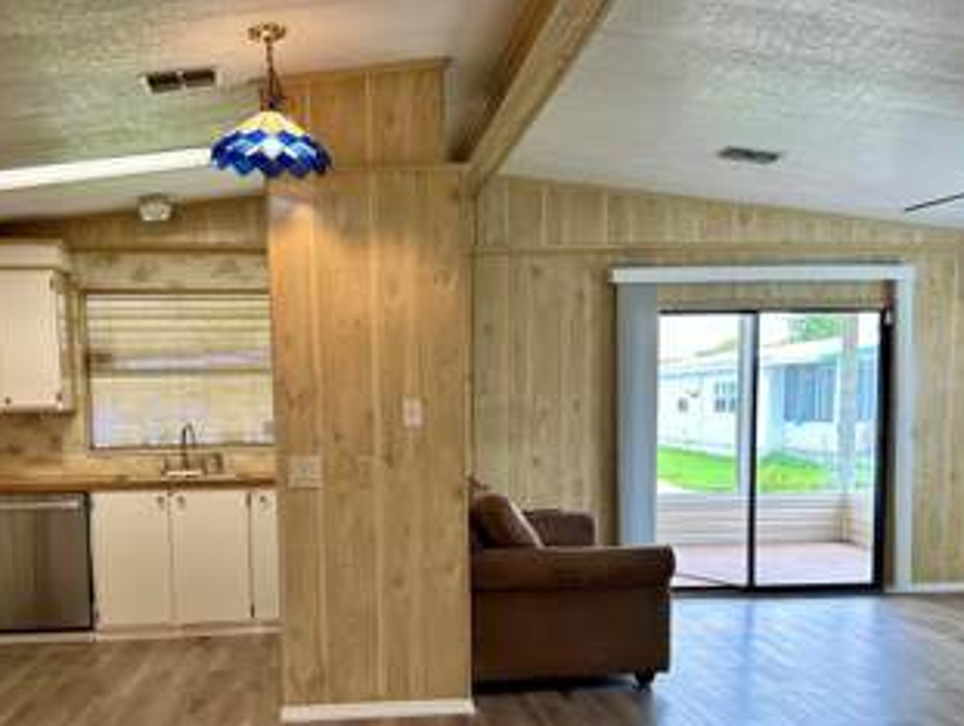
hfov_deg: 50.1
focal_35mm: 37
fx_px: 1032
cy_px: 506
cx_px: 459
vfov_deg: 38.1
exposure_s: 1/120
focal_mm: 6.86
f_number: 1.78
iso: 100
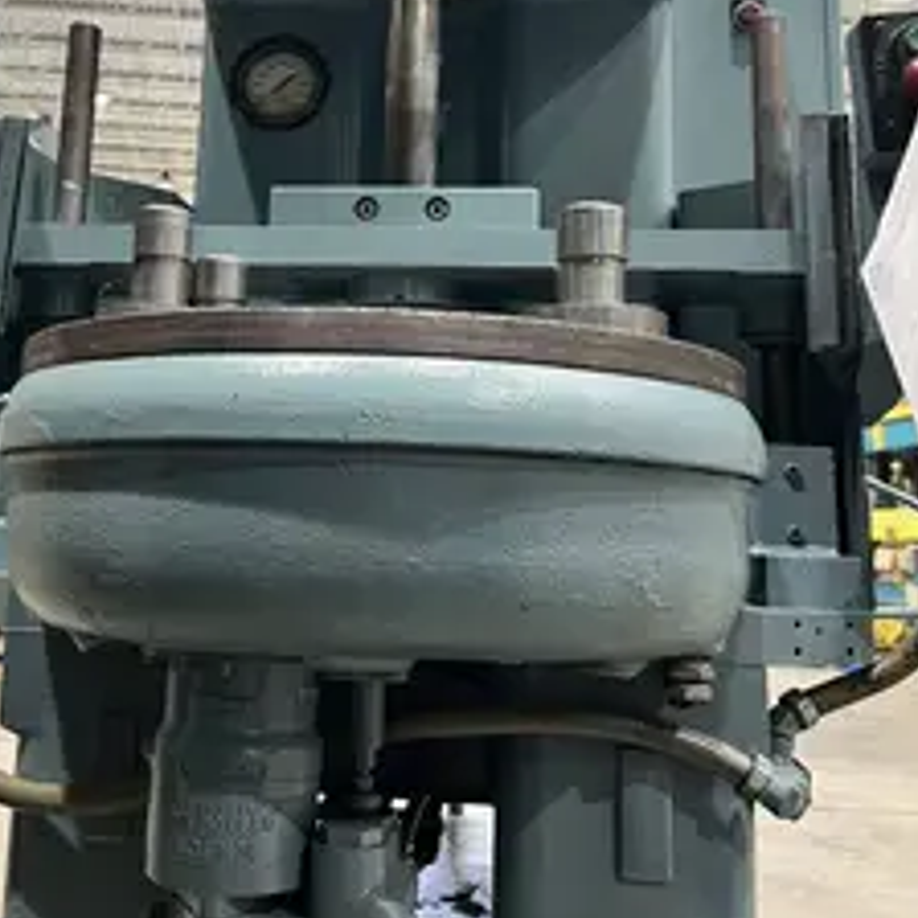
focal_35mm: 41
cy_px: 262
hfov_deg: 40.7
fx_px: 1230
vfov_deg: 40.1
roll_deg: -3.6
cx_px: 361
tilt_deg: +12.4
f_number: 1.5
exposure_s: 1/60
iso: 160
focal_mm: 5.7
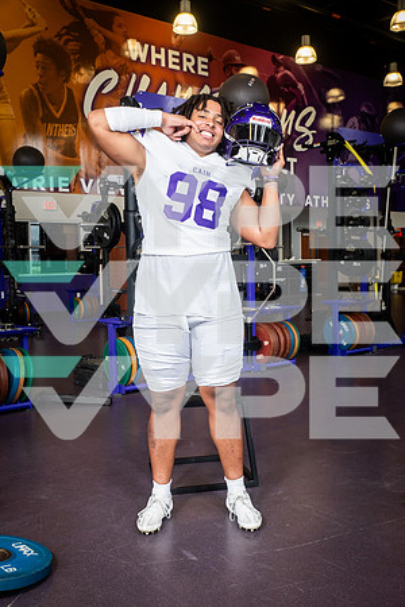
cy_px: 304
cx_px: 202
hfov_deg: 35.1
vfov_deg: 50.7
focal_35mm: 38
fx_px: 641
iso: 800
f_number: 7.1
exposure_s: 1/250
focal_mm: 38
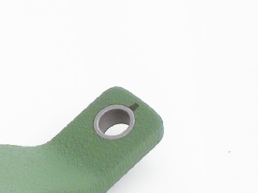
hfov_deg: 5.3
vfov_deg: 4.0
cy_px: 251
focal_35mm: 373
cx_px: -106
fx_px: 2779
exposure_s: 3
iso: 100
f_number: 5.6
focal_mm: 23.4
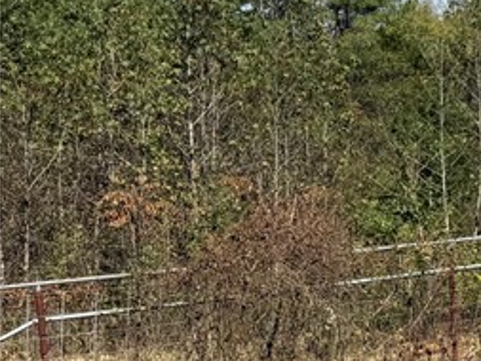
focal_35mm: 97
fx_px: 1348
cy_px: 125
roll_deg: -0.7
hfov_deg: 15.8
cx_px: 972
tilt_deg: +0.6
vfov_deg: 15.2
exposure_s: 1/4975
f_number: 1.78
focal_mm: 6.76
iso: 80
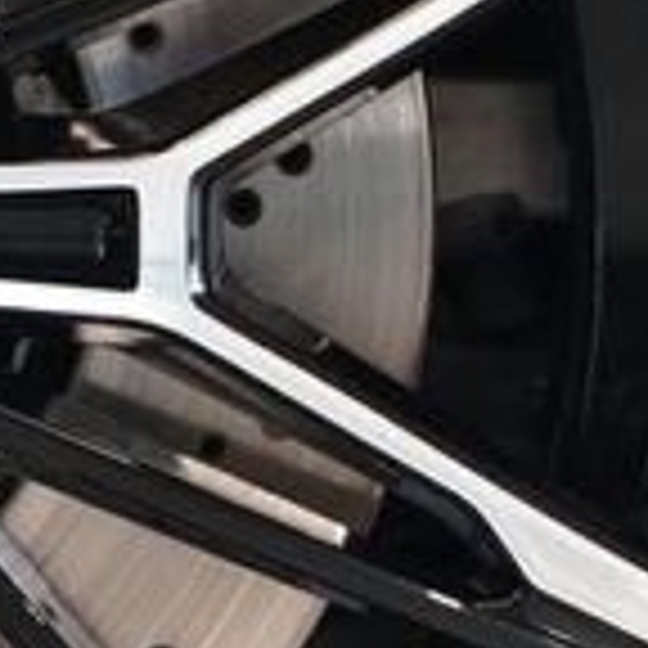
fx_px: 8556
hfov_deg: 4.3
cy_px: 218
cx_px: -387
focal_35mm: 404
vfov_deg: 4.3
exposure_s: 1/160
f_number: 5.6
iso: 10000
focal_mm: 67
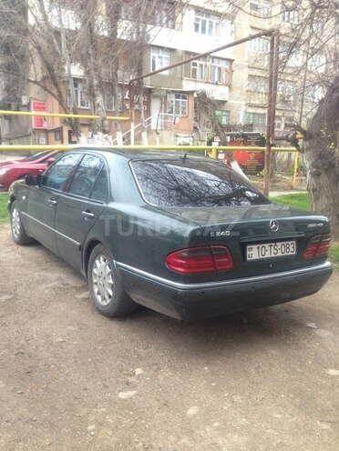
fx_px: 431
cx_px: 170
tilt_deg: -6.4
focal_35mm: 33
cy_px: 226
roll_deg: -0.4
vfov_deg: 55.4
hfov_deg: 42.9
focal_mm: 4.12
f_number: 2.4
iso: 64
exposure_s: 1/20
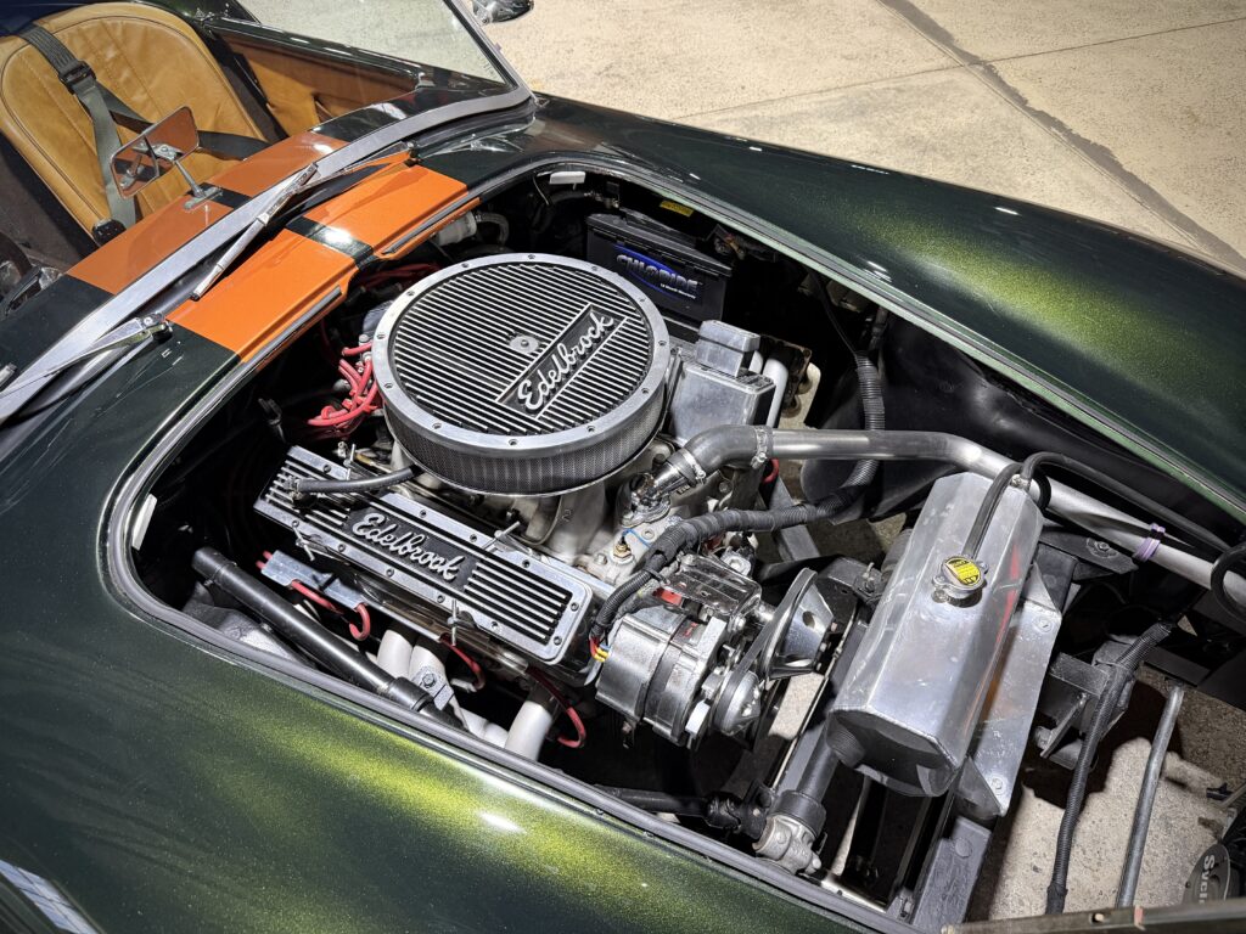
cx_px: 623
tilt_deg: -48.3
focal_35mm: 24
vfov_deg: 56.8
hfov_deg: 71.6
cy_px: 467
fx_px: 864
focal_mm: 6.76
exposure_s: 1/50
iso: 400
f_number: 1.78
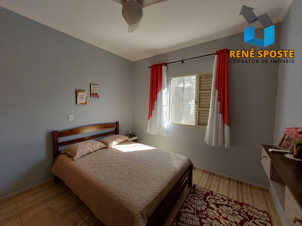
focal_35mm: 13
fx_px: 113
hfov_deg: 106.2
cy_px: 113
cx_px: 151
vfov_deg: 89.9
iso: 80
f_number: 2.2
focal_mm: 1.74
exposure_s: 1/120
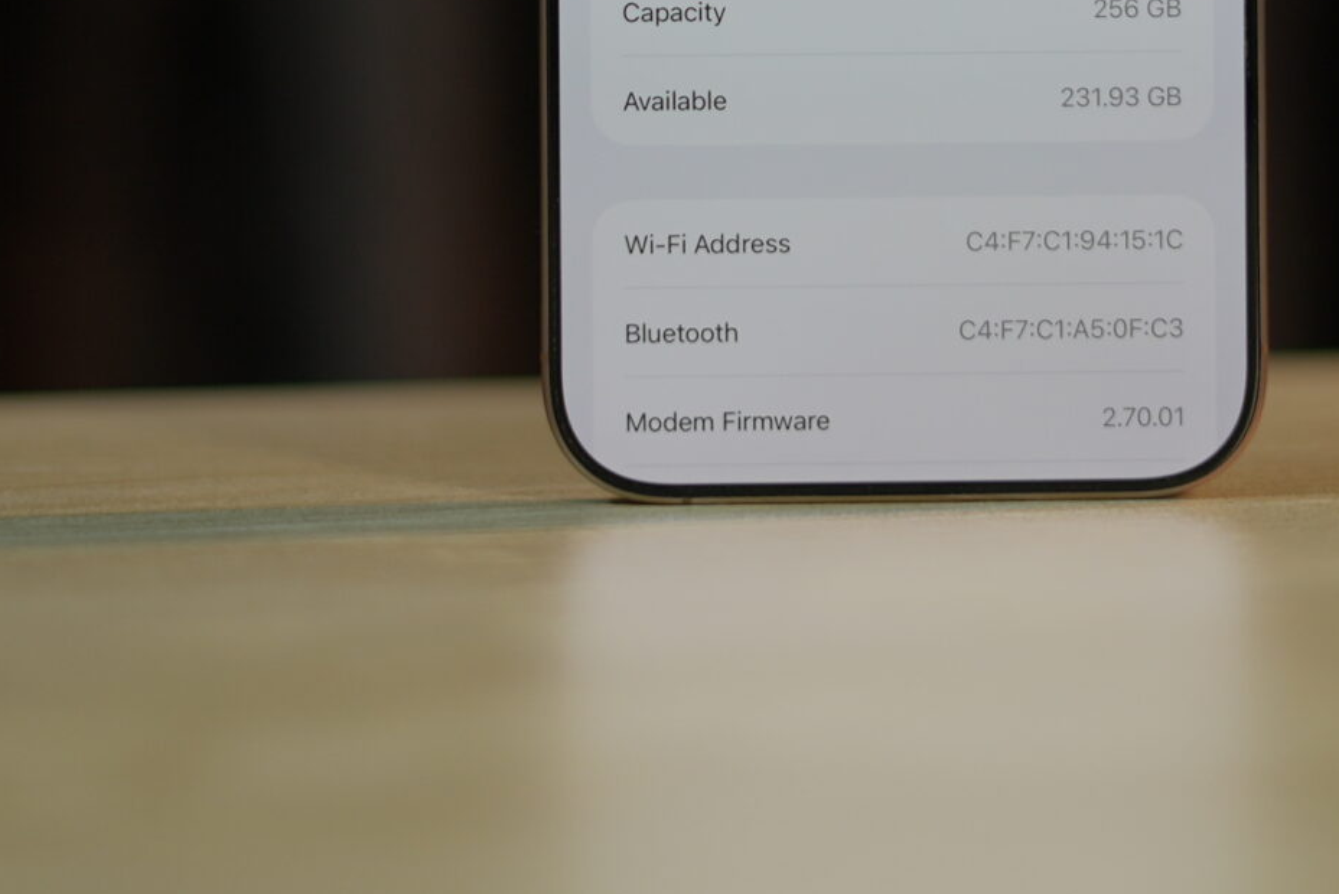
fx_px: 5136
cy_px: -311
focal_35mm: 138
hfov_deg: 14.8
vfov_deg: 9.7
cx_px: 847
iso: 320
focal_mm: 50
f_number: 1.8
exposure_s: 1/100
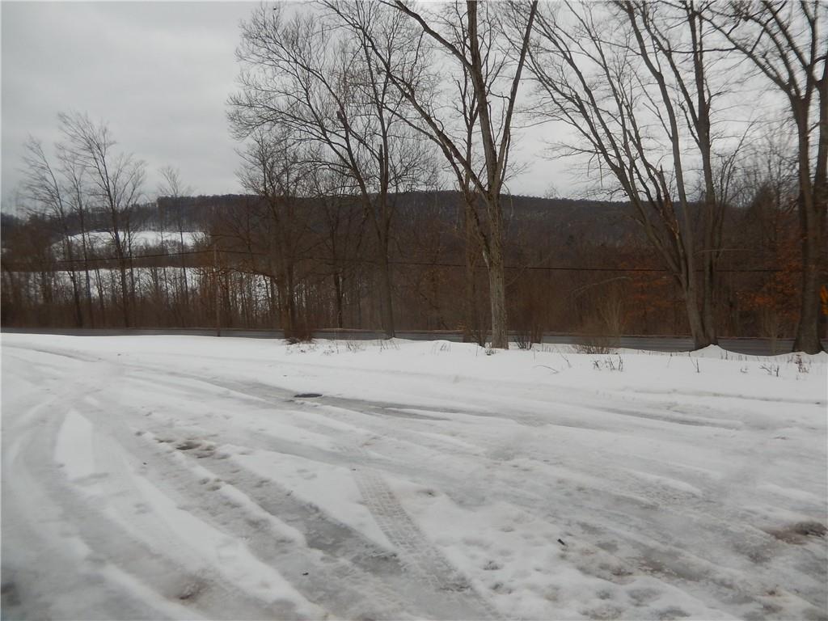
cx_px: 414
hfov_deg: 63.4
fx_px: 670
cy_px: 310
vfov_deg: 49.7
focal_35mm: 28
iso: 125
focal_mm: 5.1
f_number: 3.6
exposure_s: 1/500
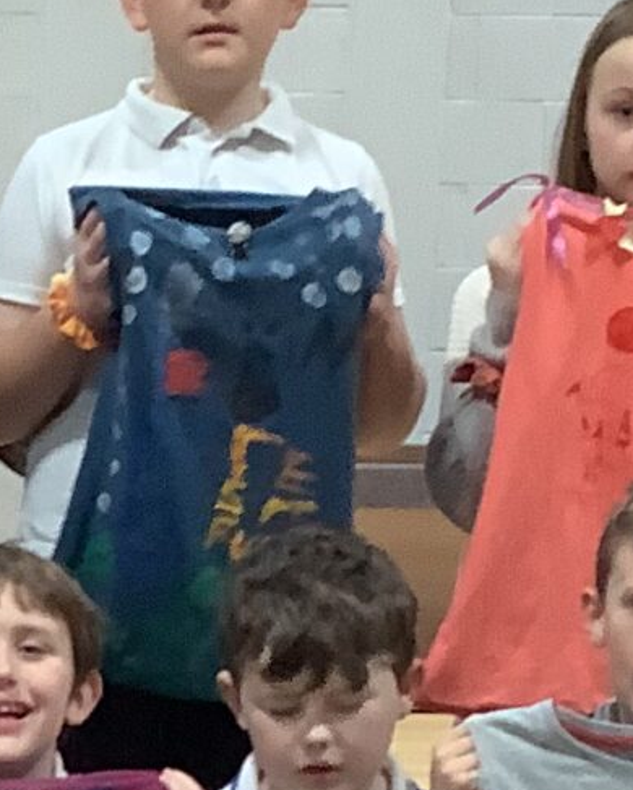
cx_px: -297
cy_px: 866
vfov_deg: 11.9
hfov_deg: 9.5
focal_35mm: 159
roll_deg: -0.9
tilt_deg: -9.6
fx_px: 3721
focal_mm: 3.3
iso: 250
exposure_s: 1/50
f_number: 2.4
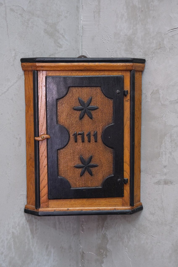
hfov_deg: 25.1
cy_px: 134
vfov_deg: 36.9
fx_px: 400
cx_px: 89
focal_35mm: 54
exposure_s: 1/52
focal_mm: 35.8
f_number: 4
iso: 3200
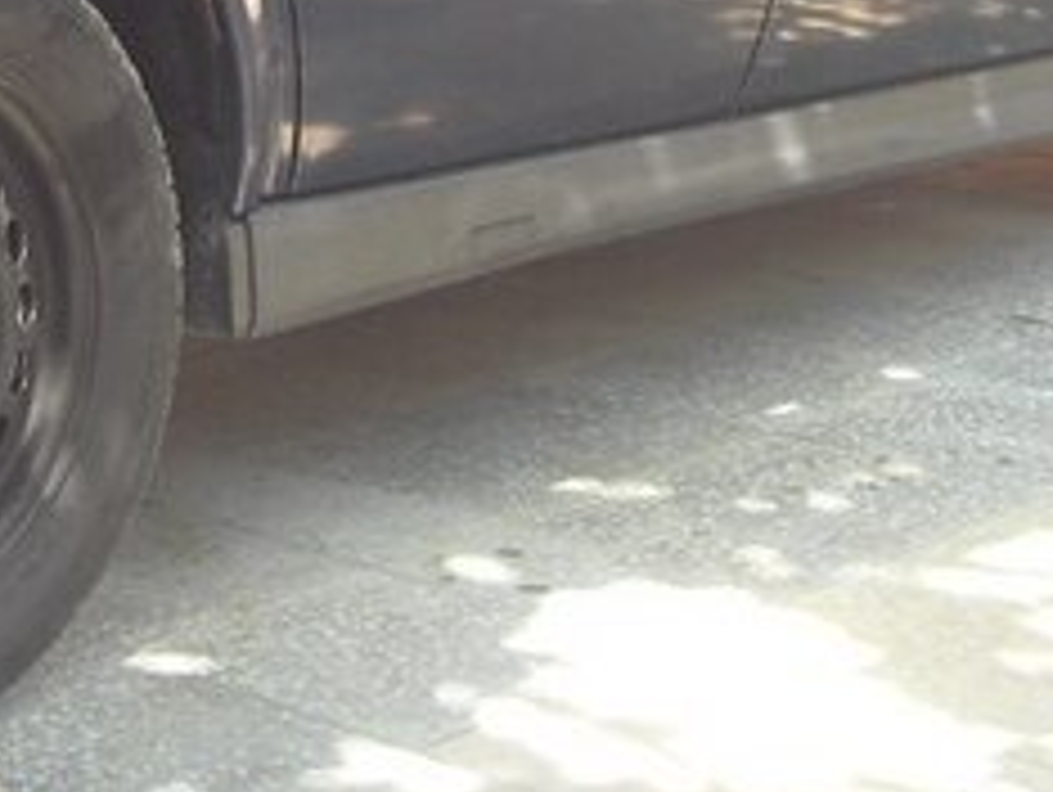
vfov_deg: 13.0
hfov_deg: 17.5
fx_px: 3350
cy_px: -277
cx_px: 40
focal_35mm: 110
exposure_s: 1/90
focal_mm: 6.6
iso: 80
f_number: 3.5
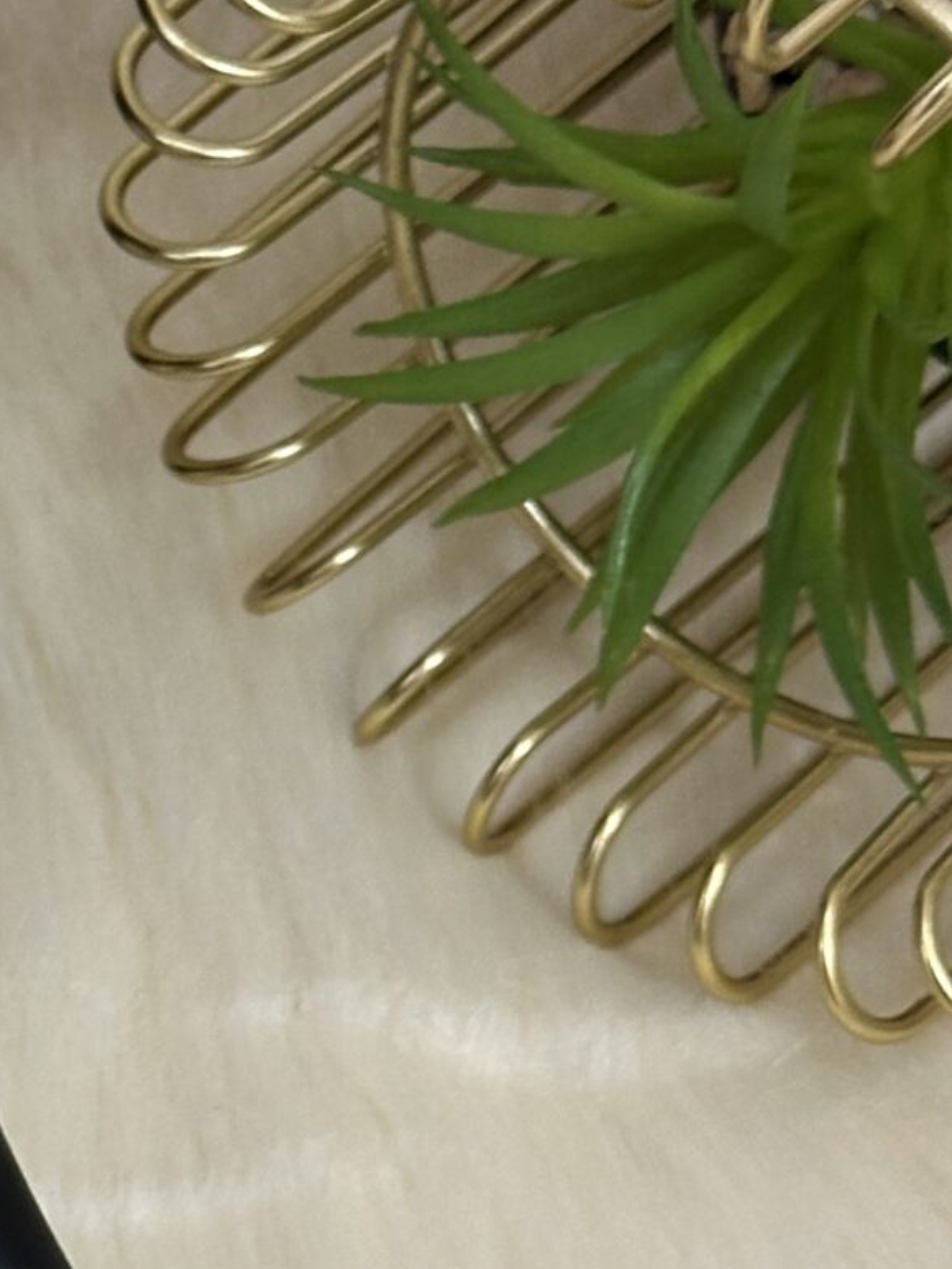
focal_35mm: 159
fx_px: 5829
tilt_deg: -59.6
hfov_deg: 9.2
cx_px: -176
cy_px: 1262
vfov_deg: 12.3
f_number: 1.78
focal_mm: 6.86
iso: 160
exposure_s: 1/60
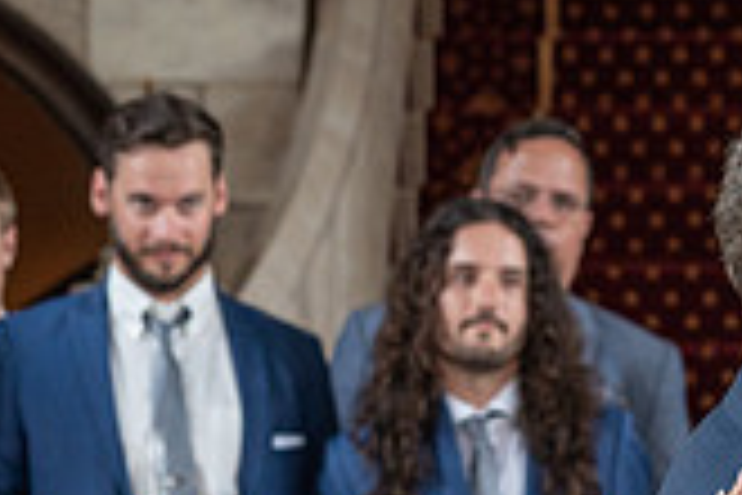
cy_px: 487
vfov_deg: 4.4
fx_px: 6430
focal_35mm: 312
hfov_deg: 6.6
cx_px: 844
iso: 1000
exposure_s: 1/250
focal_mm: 84
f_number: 5
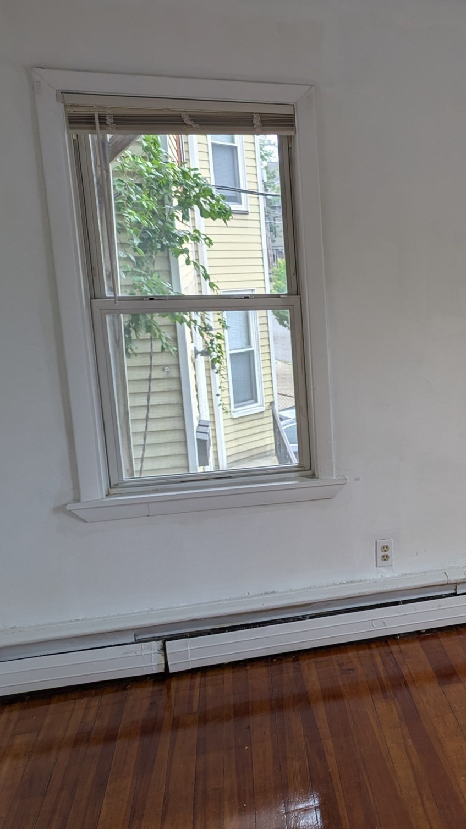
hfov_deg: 28.4
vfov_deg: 54.0
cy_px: 409
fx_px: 813
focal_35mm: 37
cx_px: 540
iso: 46
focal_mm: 5.43
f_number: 1.89
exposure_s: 1/154
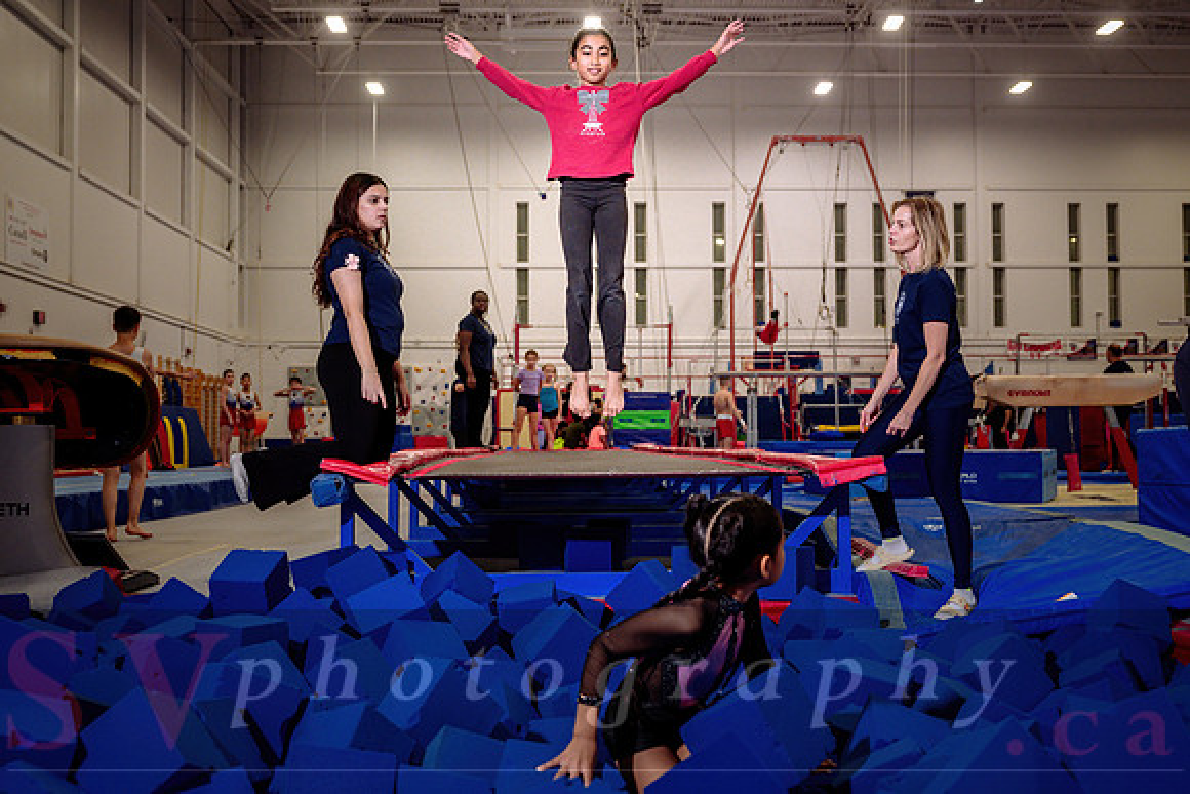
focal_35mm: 44
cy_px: 375
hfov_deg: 44.4
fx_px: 1456
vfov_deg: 30.5
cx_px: 630
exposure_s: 1/400
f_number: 3.5
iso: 1600
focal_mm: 38
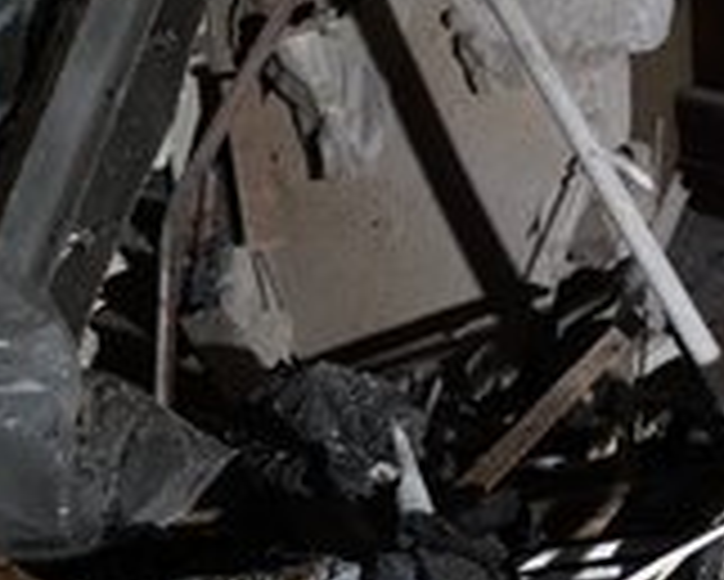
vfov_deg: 26.7
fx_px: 1201
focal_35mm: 56
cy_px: 133
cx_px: 845
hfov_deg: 29.4
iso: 12800
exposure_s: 1/50
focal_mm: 24
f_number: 4
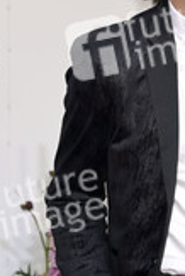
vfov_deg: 8.0
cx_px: 202
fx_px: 1977
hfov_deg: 5.3
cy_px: 125
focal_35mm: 257
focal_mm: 105
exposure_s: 1/200
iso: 640
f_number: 6.3
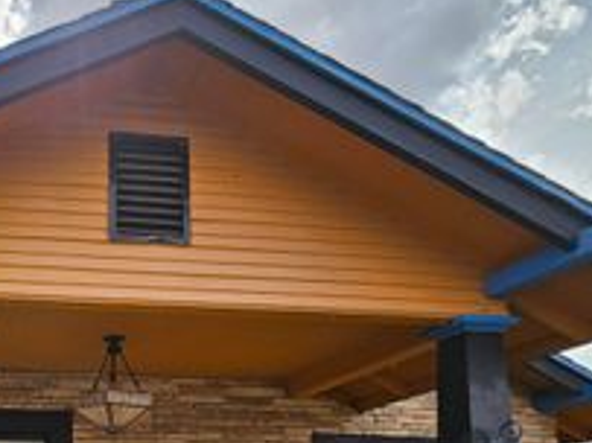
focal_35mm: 32
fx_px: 547
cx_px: 38
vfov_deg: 38.1
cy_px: 465
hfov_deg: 49.3
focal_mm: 2.2
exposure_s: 1/1550
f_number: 2.2
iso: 50
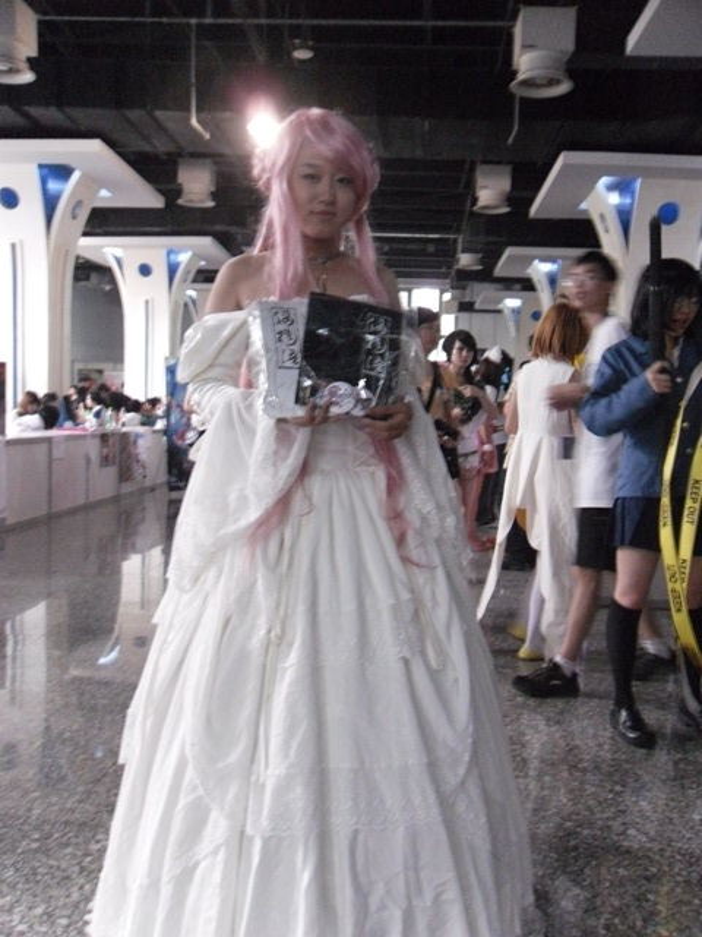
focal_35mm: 45
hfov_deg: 32.2
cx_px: 351
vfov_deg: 42.1
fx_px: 1217
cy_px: 468
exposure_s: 1/22
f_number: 3.5
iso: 800
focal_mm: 6.3
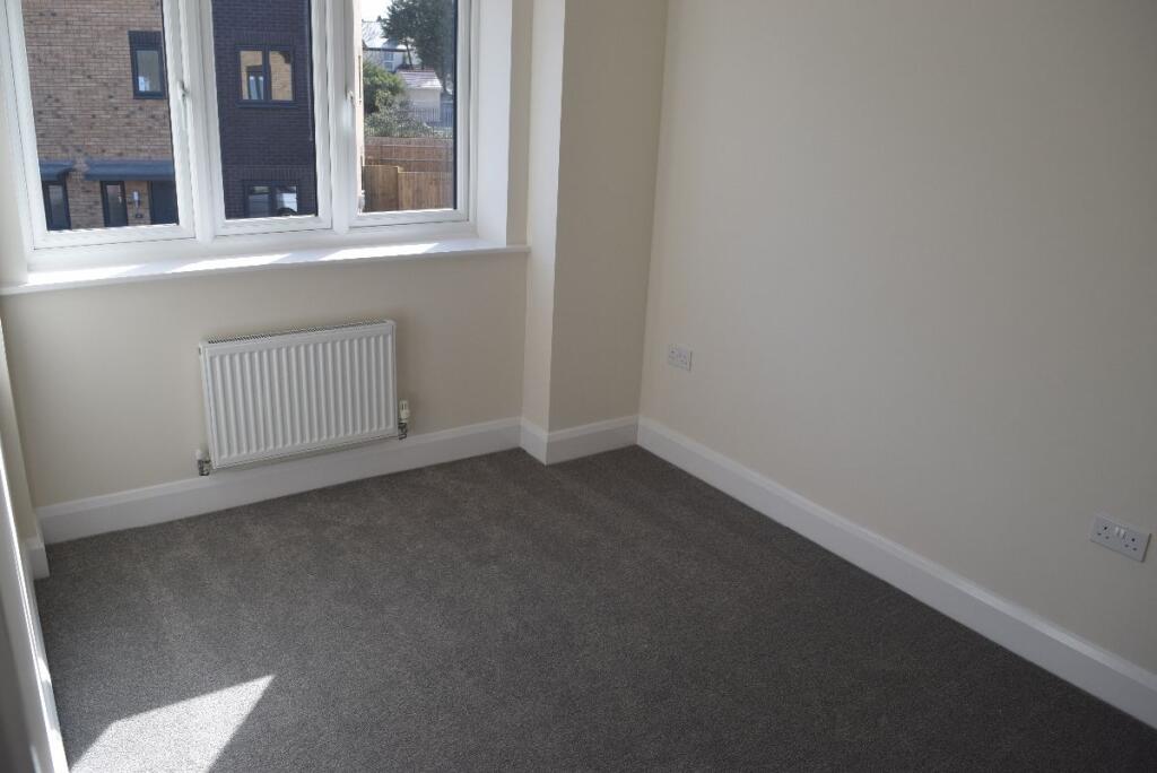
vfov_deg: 48.0
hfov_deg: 67.4
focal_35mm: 27
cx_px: 578
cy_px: 386
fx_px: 868
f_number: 8
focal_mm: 18
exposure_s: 1/250
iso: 320
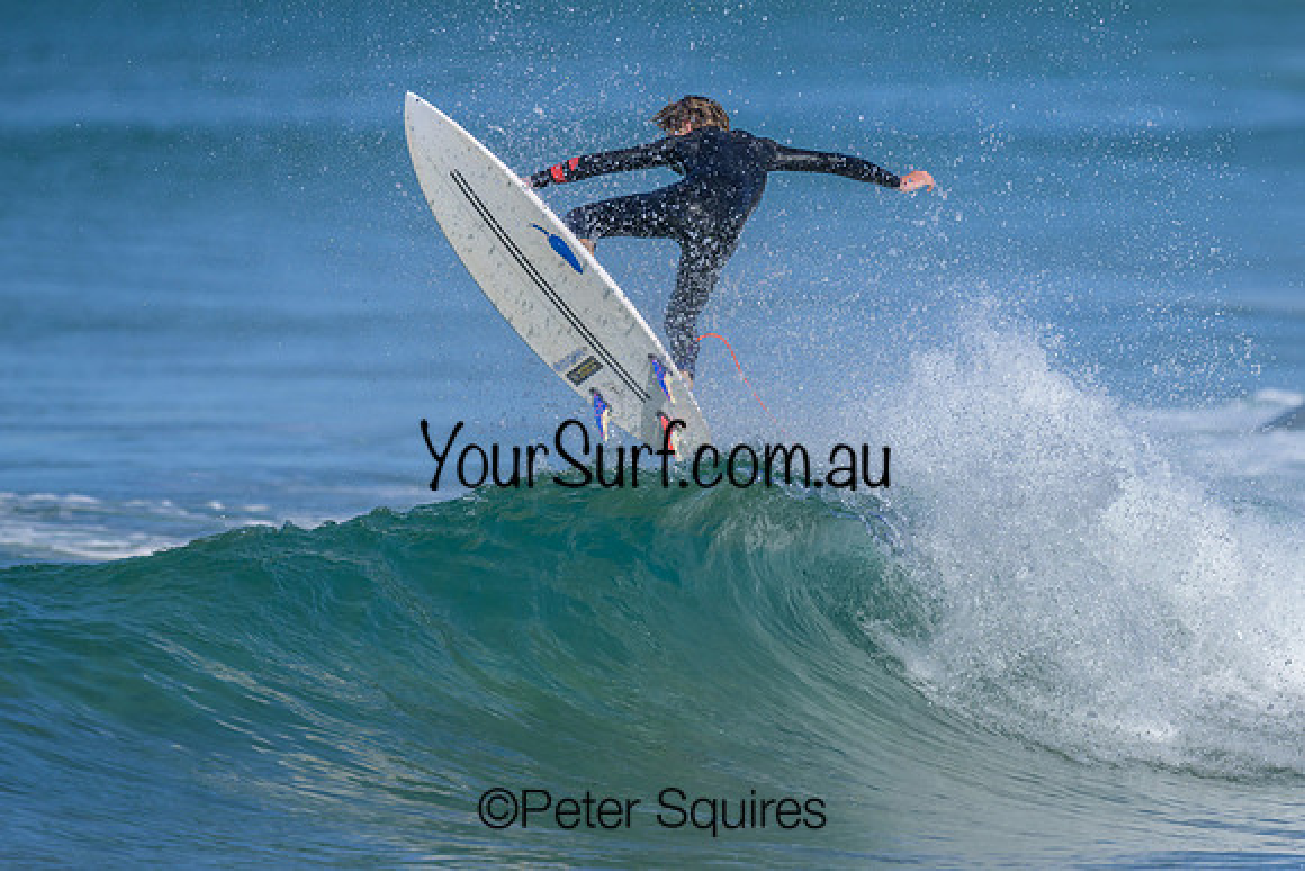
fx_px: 39626
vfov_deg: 1.3
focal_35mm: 1093
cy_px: 406
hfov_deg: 1.9
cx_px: 891
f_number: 6.3
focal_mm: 800
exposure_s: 1/2000
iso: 200
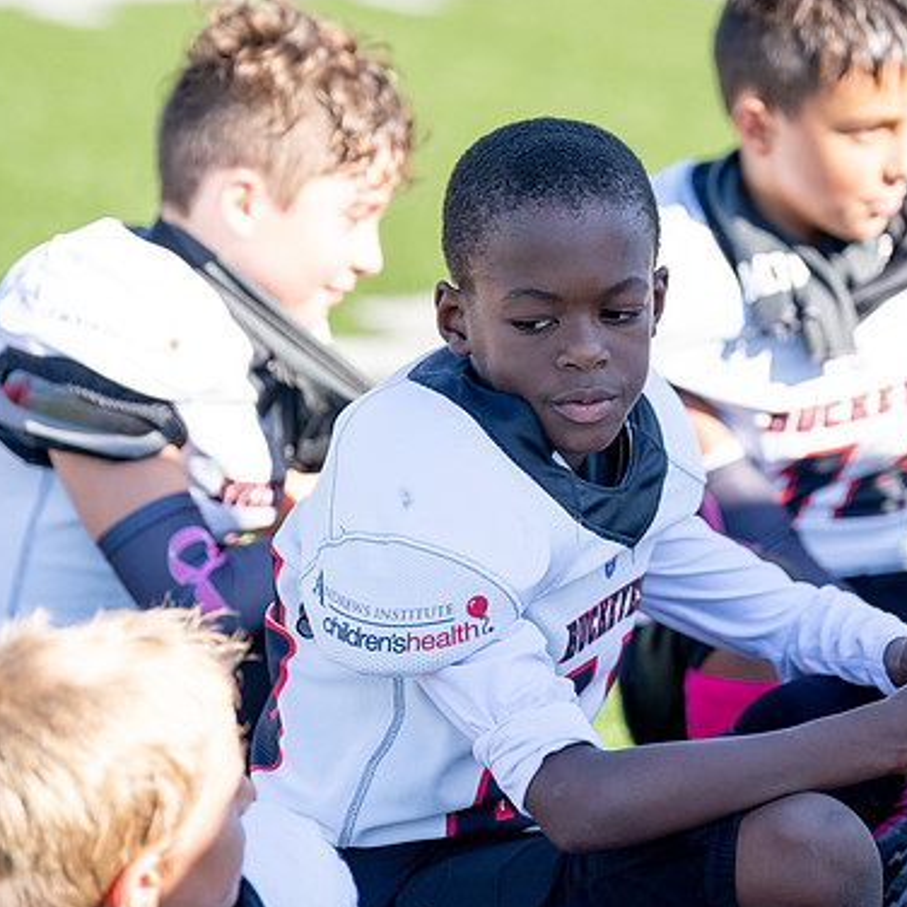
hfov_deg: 9.5
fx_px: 5484
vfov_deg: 9.5
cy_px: 407
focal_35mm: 185
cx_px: 566
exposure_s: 1/2000
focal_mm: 118
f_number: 2.8
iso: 320
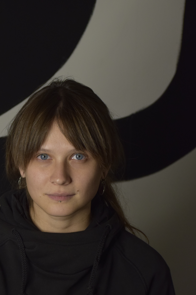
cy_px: 223
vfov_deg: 13.3
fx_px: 1256
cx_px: 59
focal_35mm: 154
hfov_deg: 8.9
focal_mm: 65
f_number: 5
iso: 640
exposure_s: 1/160
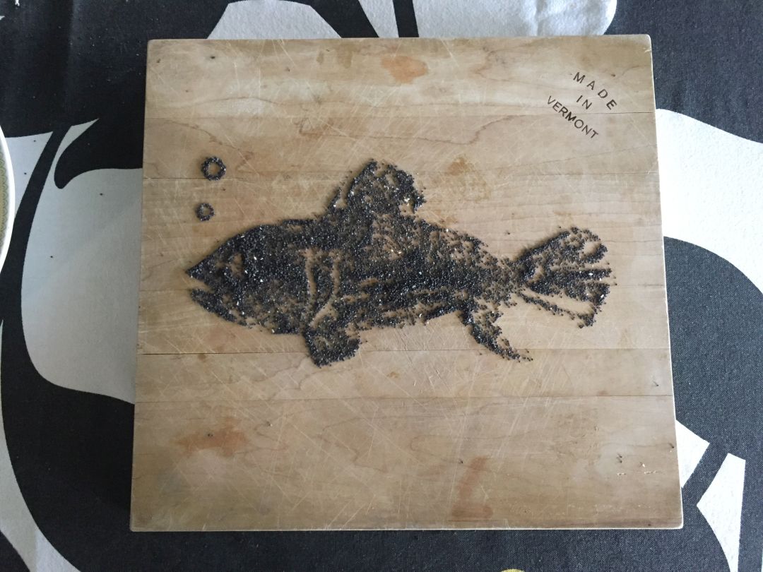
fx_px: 639
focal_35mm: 29
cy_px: 286
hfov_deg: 61.7
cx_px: 382
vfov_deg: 48.2
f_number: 2.2
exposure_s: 1/17
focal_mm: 4.15
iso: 250
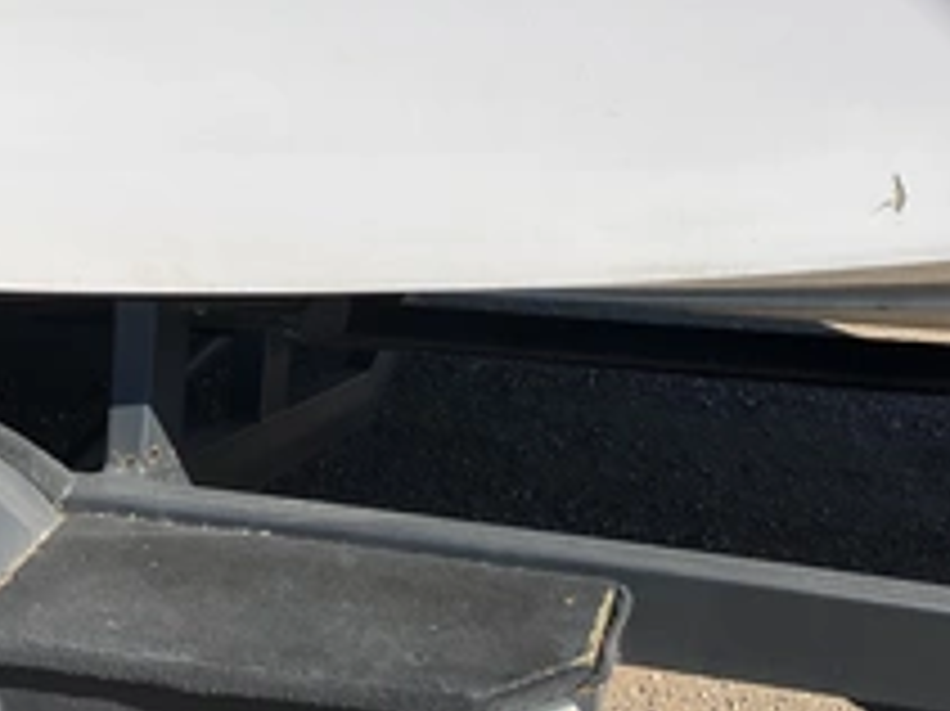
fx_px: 1509
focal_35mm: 55
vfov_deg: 26.5
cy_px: 306
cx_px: 594
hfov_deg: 34.8
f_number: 1.8
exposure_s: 1/1534
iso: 25
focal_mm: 3
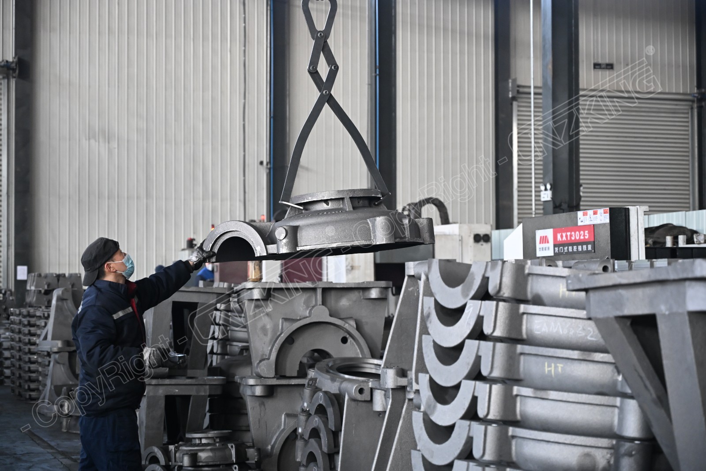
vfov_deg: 19.4
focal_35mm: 70
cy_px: 236
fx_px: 1372
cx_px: 353
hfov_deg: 28.8
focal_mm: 70
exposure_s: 1/250
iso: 3200
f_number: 4
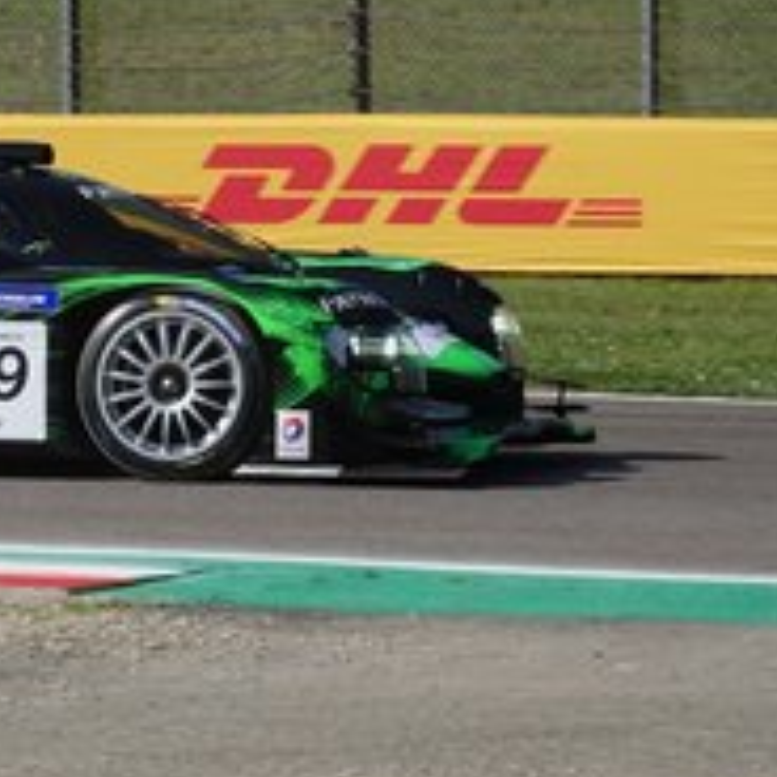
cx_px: -131
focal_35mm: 353
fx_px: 8964
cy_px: 384
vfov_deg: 5.0
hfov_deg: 4.9
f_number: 5
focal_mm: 62.39
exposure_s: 1/800
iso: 100
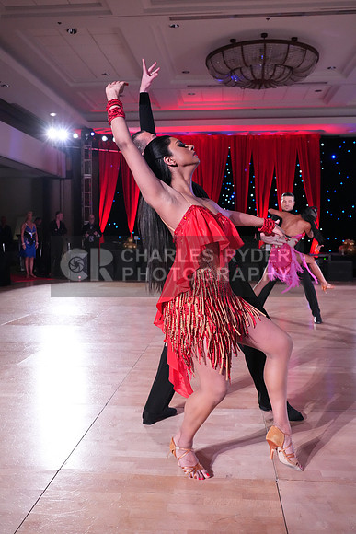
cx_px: 178
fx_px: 504
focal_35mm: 34
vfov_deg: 55.8
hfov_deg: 38.9
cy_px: 267
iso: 8000
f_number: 5
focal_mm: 34
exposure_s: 1/400
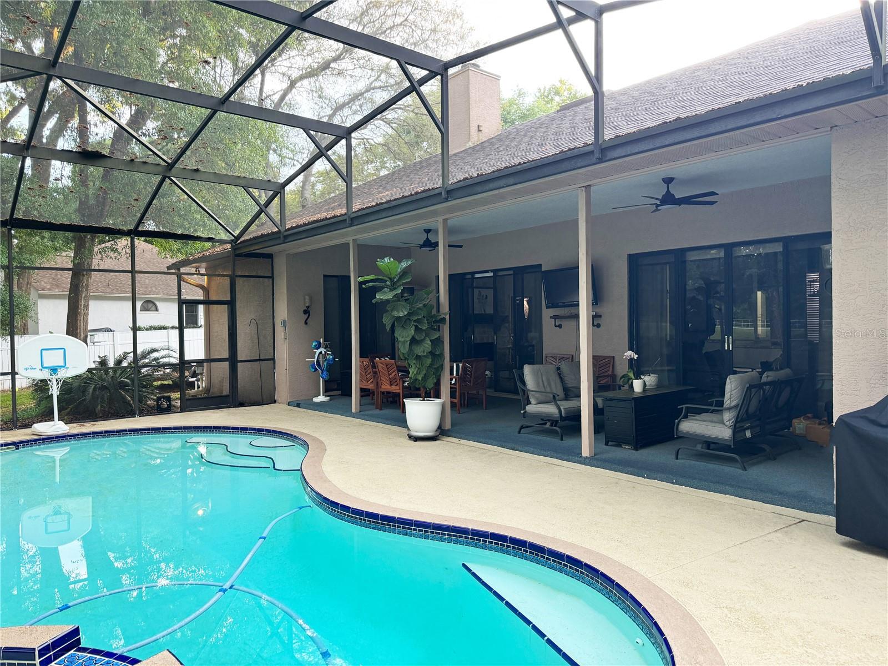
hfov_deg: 71.6
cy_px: 333
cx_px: 444
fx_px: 616
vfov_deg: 56.8
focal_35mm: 24
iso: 160
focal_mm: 6.76
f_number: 1.78
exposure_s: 1/121
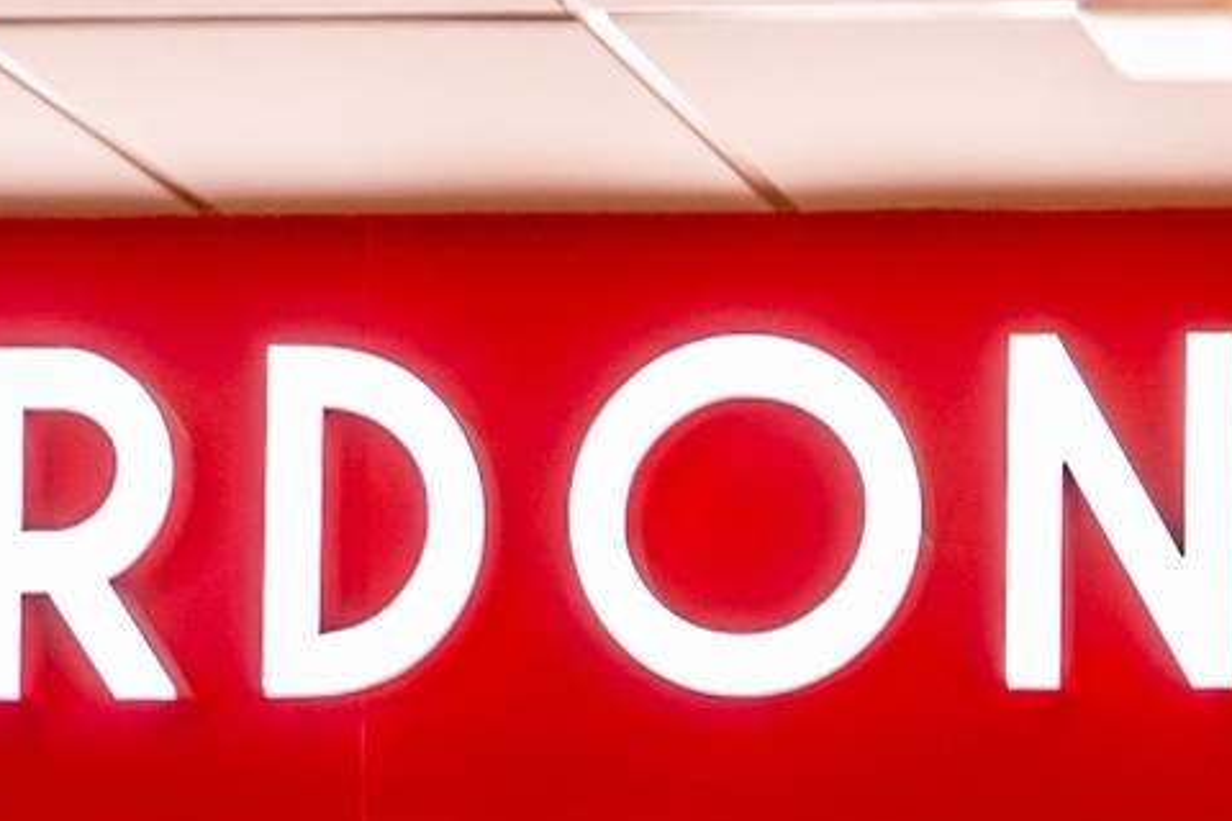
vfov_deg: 8.6
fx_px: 5133
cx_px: 2302
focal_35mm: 150
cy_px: 1760
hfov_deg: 12.4
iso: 400
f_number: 3.2
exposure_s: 1/10
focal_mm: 24
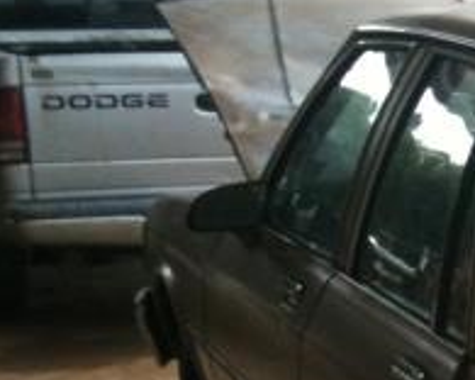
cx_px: 911
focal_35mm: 140
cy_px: 628
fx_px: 1968
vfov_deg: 10.5
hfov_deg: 12.3
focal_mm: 3.85
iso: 64
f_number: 2.8
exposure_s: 1/226
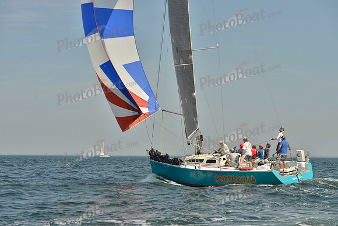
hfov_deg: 28.8
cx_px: 169
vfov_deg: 19.5
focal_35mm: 70
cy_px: 113
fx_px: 657
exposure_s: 1/1250
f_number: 7.1
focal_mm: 70
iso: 200
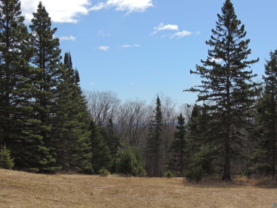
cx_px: 138
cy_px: 104
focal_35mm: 60
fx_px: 480
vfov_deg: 24.4
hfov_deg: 32.2
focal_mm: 10.7
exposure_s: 1/1000
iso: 100
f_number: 3.7
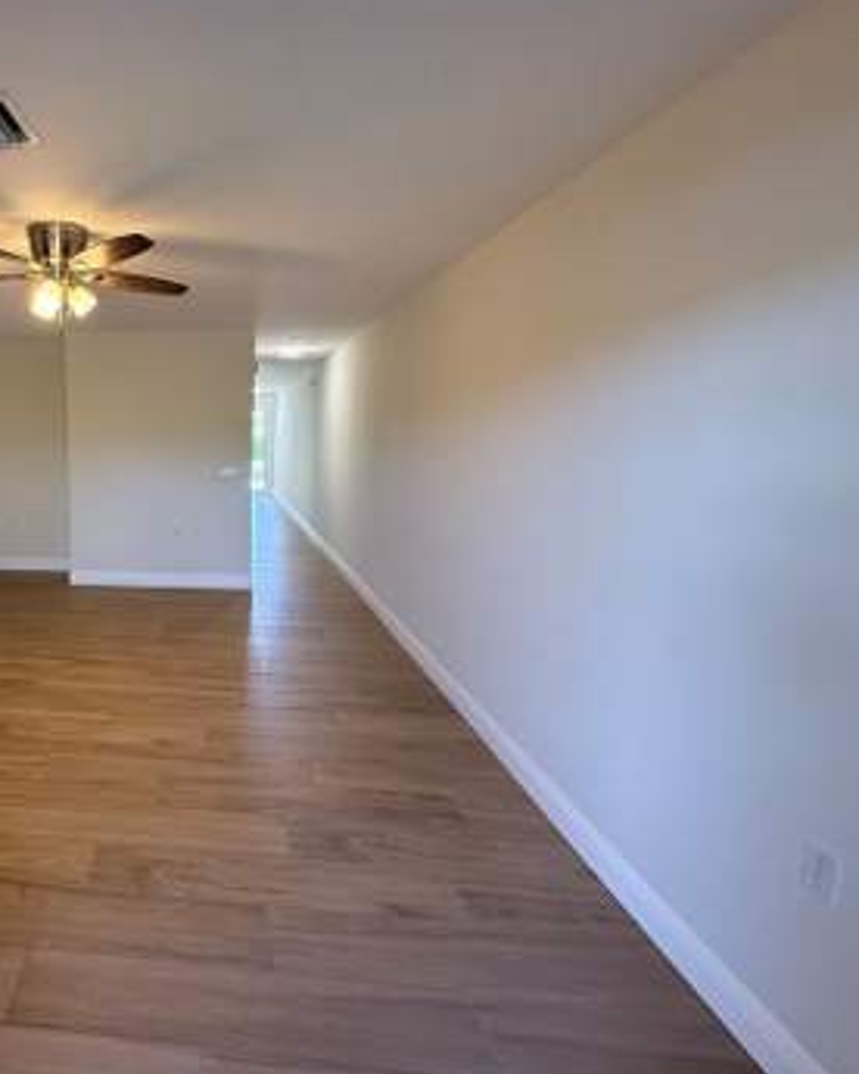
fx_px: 604
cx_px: 149
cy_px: 523
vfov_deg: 83.3
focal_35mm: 19
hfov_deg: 63.5
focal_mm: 2.22
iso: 250
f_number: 2.2
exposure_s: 1/120
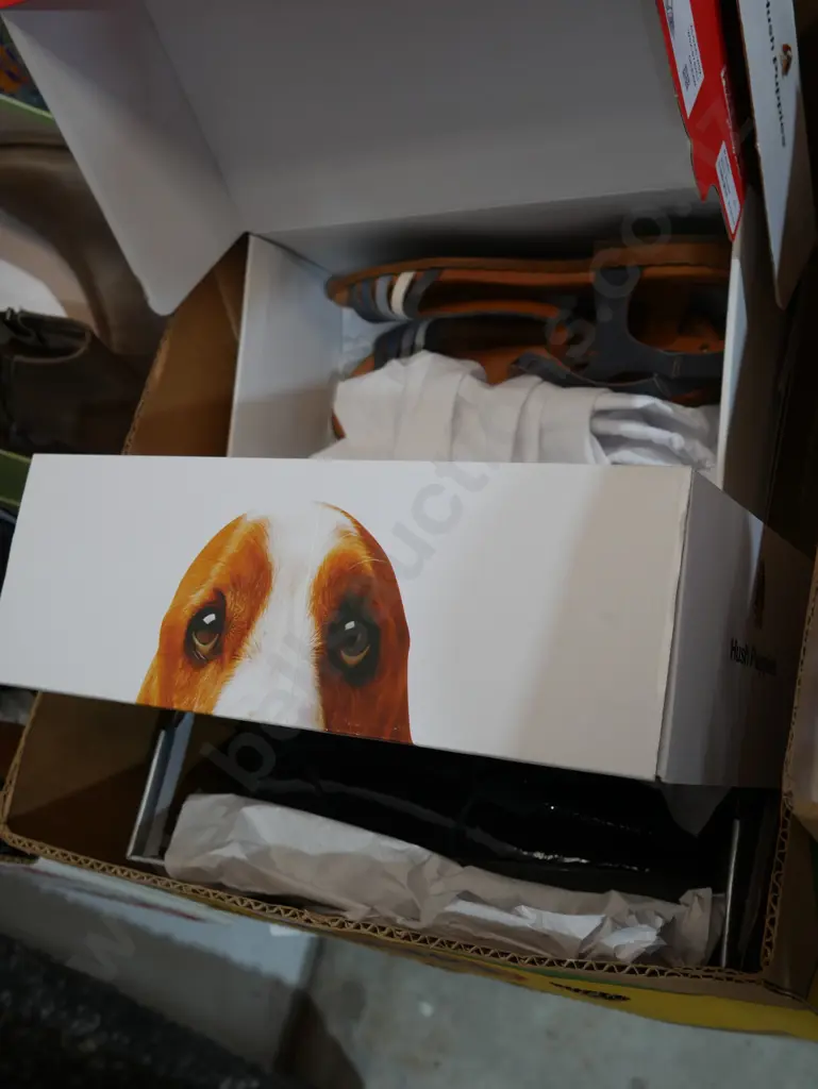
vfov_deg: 46.8
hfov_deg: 36.0
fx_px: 1259
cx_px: 409
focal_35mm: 40
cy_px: 544
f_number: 4.5
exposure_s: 1/60
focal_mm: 20
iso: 500
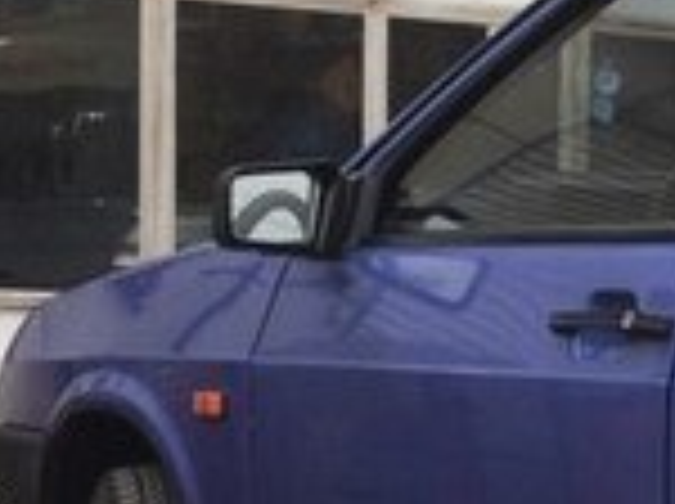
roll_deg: -0.2
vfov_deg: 11.5
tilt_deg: -2.1
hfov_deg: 13.4
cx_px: 1323
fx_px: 2492
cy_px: 398
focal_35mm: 128
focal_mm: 4.15
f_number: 2.2
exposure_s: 1/483
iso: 32
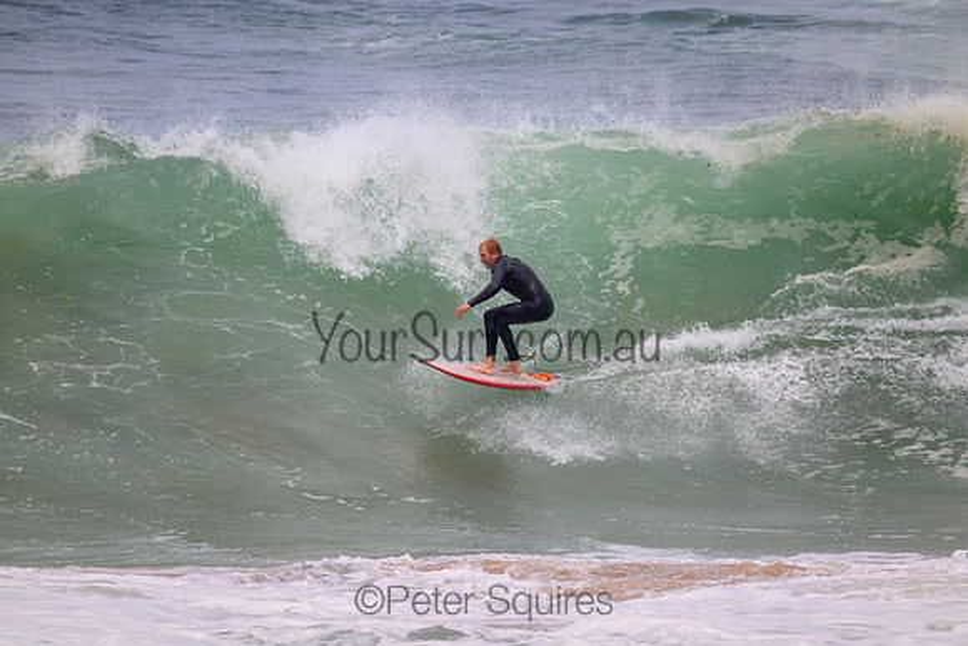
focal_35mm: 800
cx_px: 484
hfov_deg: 2.6
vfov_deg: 1.7
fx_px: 21515
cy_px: 323
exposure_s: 1/2000
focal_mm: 800
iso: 900
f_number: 11
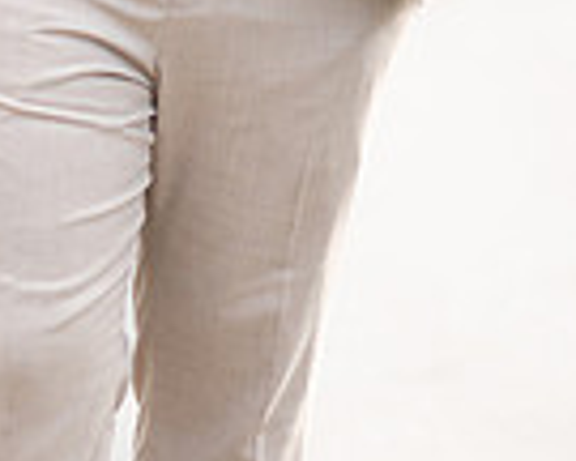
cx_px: -277
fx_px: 5830
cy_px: -344
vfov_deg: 4.5
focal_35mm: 342
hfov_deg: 5.6
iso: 100
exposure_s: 1/2500
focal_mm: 85
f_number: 1.4
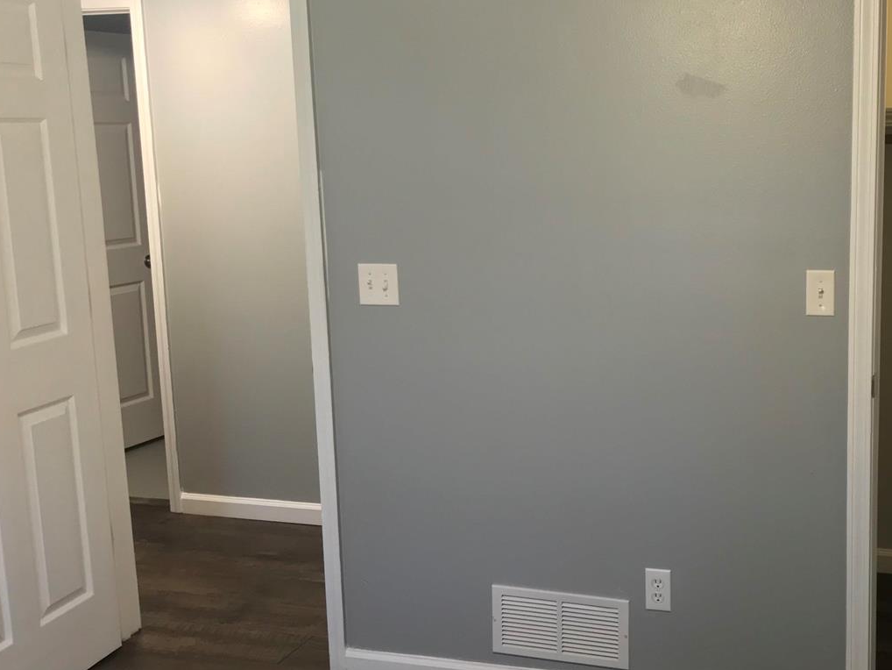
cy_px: 330
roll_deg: +2.2
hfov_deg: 41.7
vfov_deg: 32.9
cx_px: 662
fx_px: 1134
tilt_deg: -10.0
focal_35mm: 44
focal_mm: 3.99
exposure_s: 1/30
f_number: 1.8
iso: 64
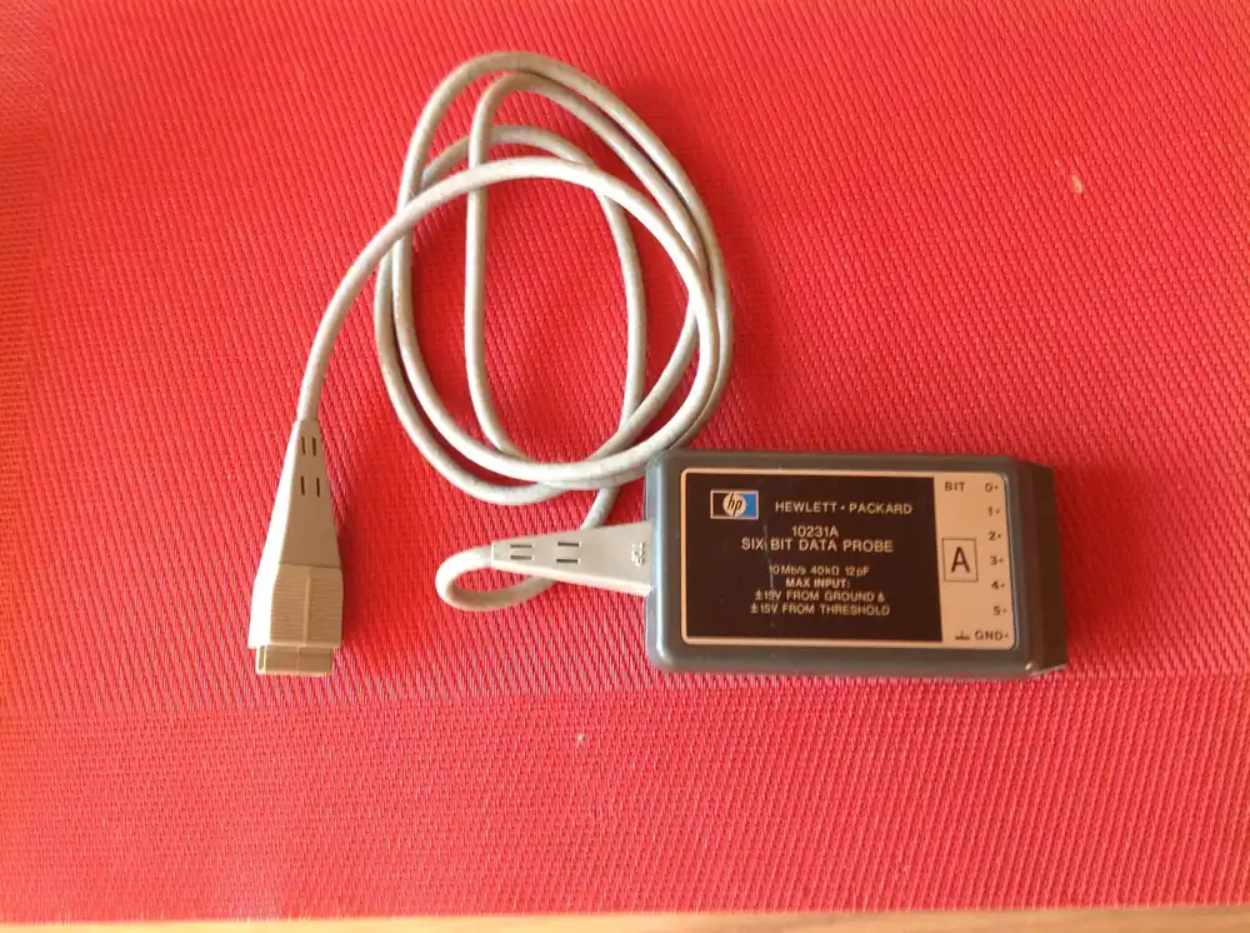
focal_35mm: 35
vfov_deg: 40.6
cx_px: 625
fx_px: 1261
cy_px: 466
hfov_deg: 52.7
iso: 50
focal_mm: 4.28
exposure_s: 1/17
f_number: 2.4
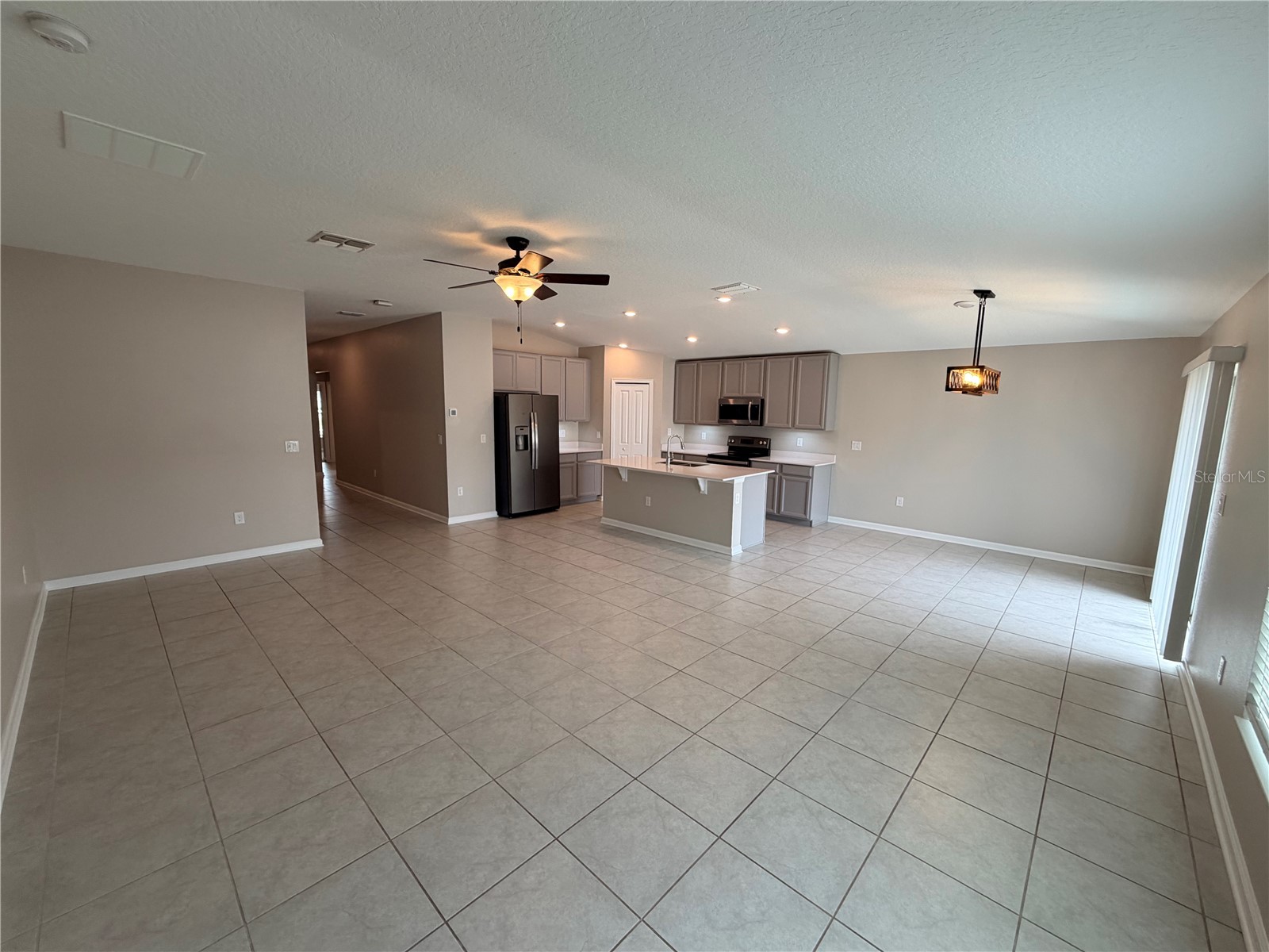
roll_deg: -0.5
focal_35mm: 14
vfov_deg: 85.7
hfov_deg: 102.1
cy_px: 476
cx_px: 634
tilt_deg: -8.5
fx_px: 513
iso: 100
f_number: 2.2
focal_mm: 2.22
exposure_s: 1/120
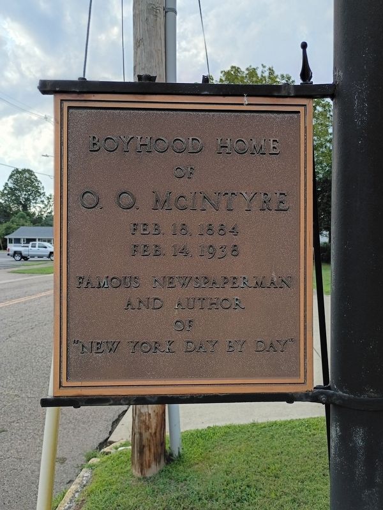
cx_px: 192
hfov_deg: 48.2
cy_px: 255
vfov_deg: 61.7
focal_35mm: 29
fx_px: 428
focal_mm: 4.27
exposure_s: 1/360
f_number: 1.8
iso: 100
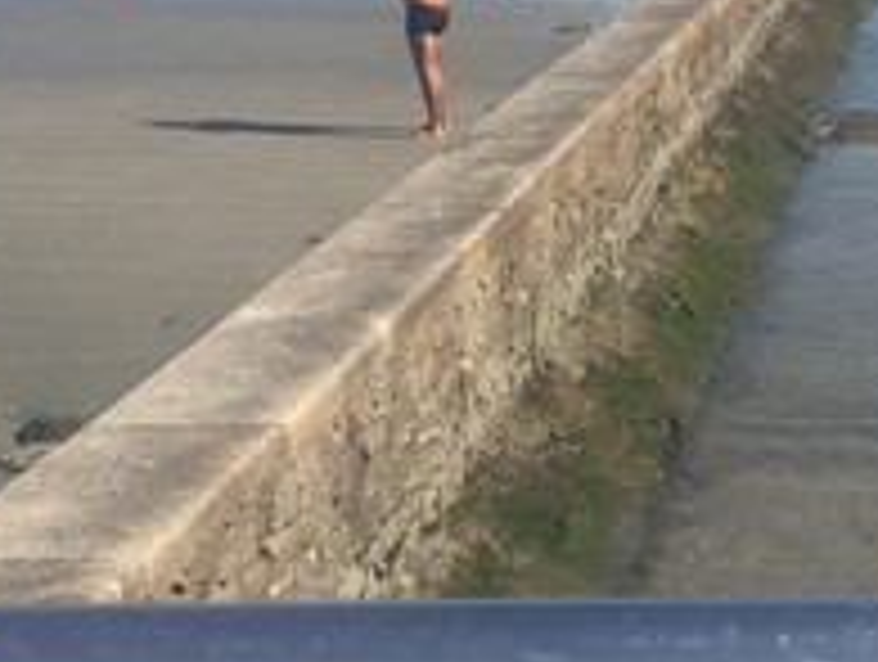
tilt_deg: -10.3
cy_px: 167
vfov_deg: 15.5
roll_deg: -1.3
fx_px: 2414
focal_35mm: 95
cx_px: 946
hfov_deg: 19.8
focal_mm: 4.15
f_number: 2.2
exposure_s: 1/1721
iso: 32
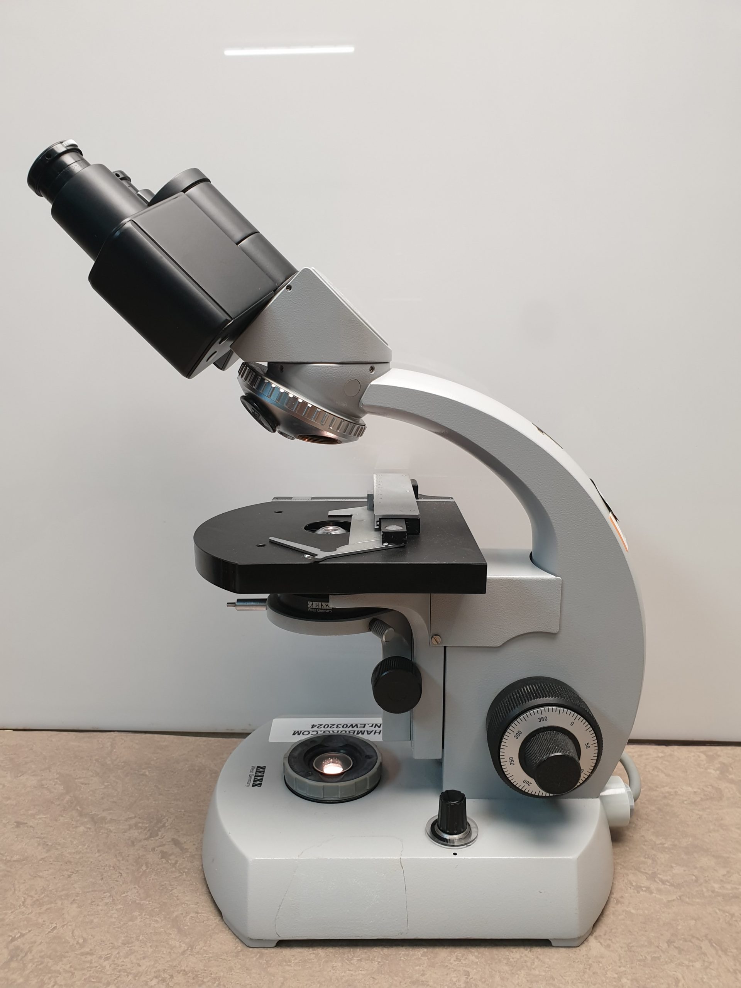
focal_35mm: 26
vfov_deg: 67.3
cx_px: 370
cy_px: 494
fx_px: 742
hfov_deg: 53.1
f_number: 2.4
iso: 100
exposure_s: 1/50
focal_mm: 4.3
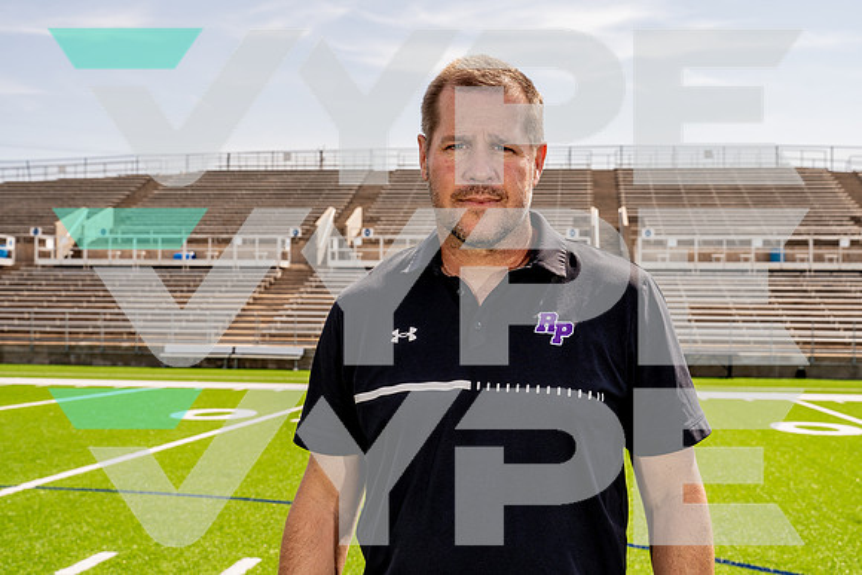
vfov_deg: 30.5
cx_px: 431
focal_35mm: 44
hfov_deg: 44.5
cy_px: 288
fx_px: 1054
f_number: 8
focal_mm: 44
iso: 100
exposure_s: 1/250
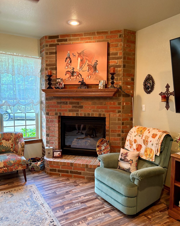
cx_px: 92
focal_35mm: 28
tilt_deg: -5.6
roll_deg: -0.5
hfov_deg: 51.5
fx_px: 186
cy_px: 115
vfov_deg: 62.2
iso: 320
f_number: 1.6
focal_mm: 5.96
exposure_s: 1/60
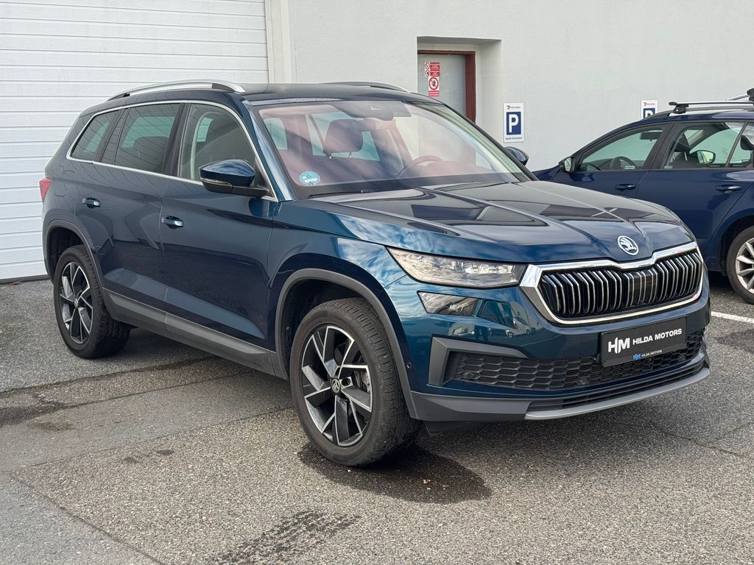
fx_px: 1046
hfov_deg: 39.7
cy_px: 282
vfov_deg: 30.3
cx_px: 377
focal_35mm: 48
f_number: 1.78
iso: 64
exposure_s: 1/658
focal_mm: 6.76
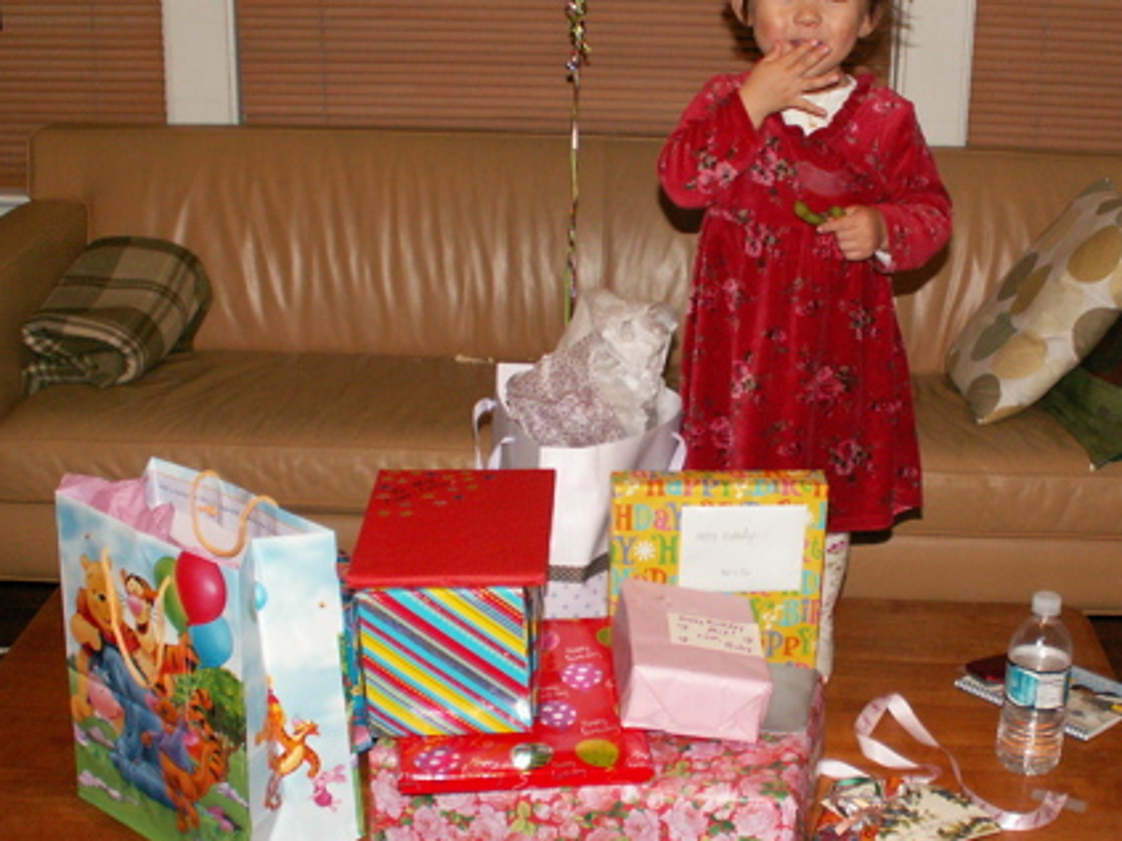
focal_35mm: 53
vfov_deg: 27.5
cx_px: 698
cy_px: 403
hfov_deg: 36.0
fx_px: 1717
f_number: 2.8
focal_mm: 5.86
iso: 160
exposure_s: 1/40
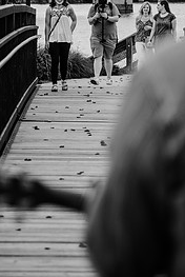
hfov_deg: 6.7
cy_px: 87
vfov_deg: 10.0
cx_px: 70
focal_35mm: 205
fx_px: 1576
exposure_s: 1/640
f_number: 4
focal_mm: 120
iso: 400
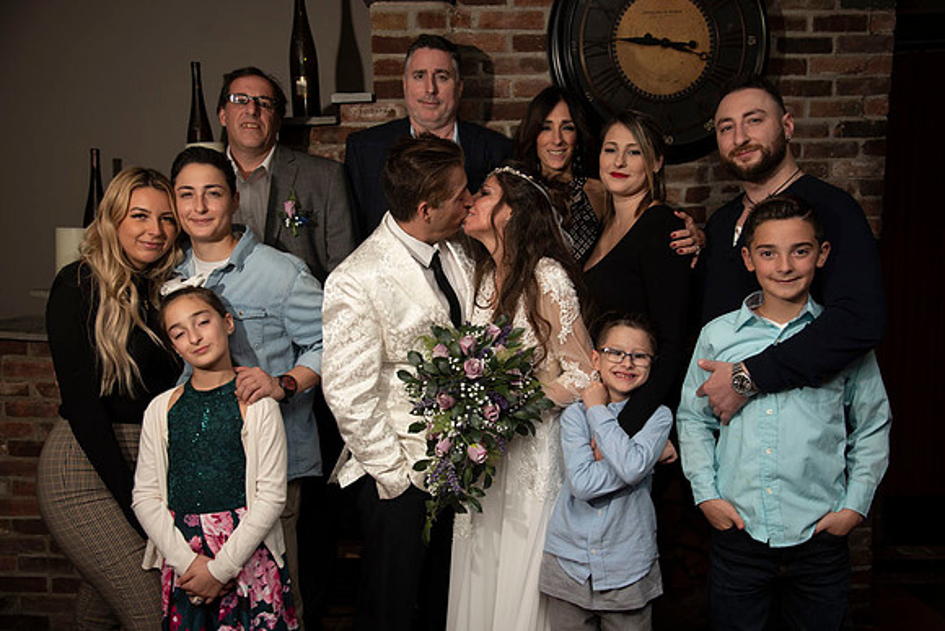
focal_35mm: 35
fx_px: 919
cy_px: 316
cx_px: 472
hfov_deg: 54.4
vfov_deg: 37.9
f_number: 4.5
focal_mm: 35
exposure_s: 1/200
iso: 100
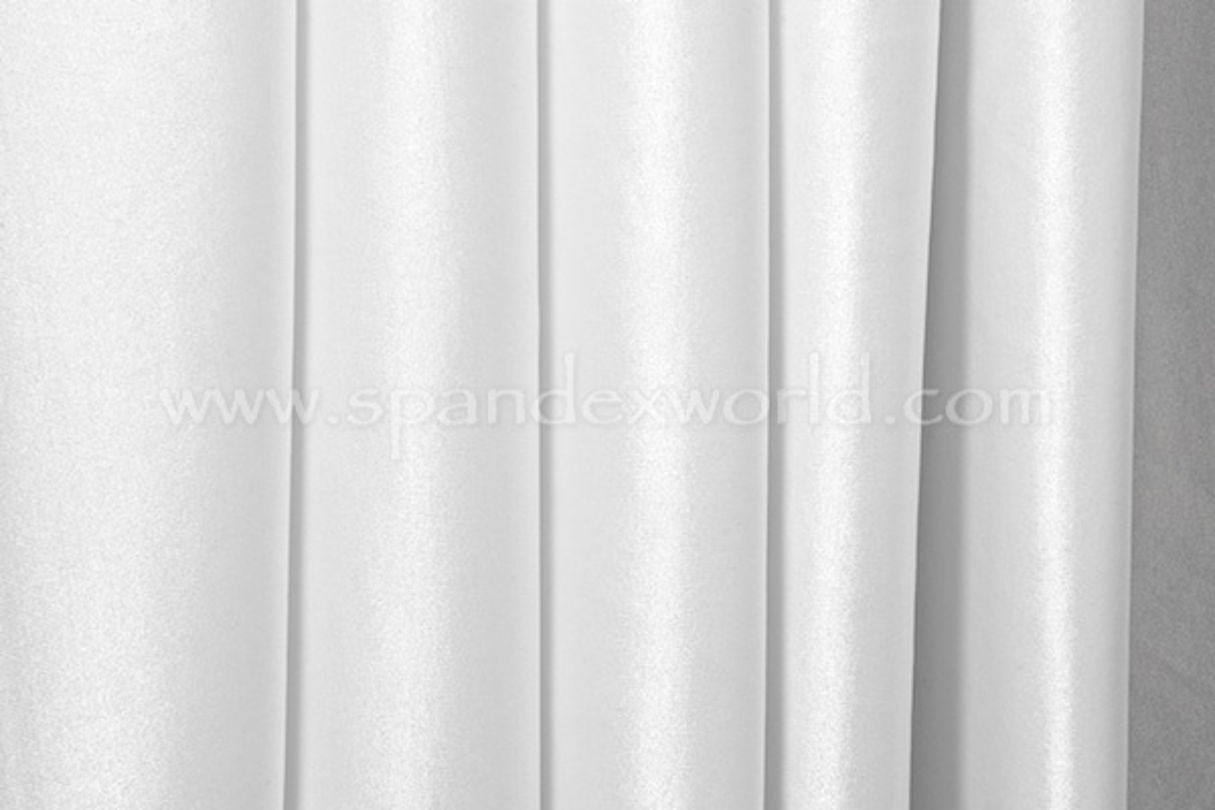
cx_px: 608
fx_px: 6834
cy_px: 405
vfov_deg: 6.8
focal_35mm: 202
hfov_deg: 10.2
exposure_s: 1/800
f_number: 16
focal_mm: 135
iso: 400
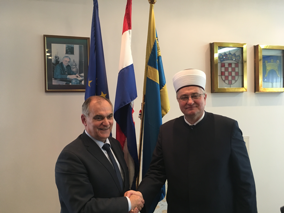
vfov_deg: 48.2
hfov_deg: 61.7
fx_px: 238
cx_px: 142
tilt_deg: -1.0
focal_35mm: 29
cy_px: 106
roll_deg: +1.1
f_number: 2.2
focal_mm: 4.15
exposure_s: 1/33
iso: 160
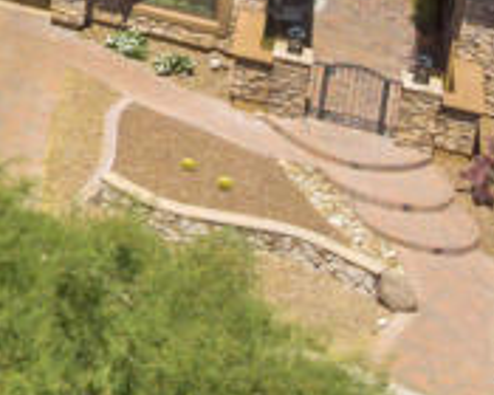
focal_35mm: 114
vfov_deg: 11.0
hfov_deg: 12.1
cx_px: -816
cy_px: -611
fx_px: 1667
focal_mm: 3.61
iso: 100
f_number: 2.8
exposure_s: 1/2200
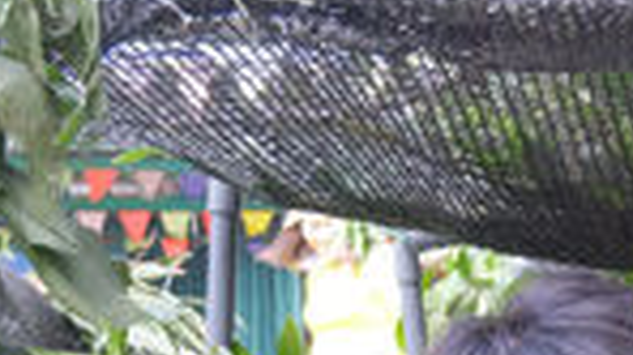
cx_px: 787
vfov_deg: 9.8
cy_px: 706
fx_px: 1929
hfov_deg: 17.6
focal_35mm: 115
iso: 400
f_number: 4
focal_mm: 20.2
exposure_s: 1/100
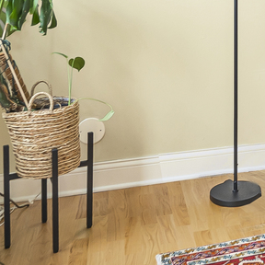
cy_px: -47
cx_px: 353
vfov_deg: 23.6
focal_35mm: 67
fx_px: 580
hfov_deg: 22.7
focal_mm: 14
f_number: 9
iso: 160
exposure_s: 1/6
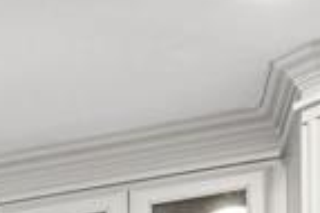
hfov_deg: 10.2
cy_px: 693
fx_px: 1332
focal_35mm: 150
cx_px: -622
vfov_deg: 7.7
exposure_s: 1/6
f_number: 8
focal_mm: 21
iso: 400
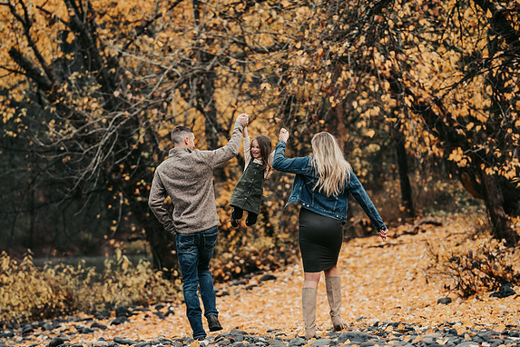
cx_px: 259
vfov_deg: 7.5
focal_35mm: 182
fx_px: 2629
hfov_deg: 11.3
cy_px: 173
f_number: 4
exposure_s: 1/640
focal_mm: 178
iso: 250
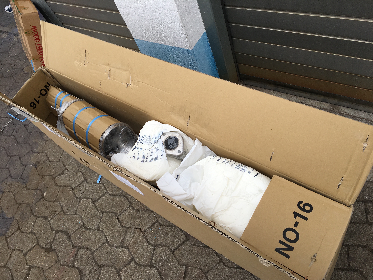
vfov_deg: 48.2
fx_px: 312
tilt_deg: -53.8
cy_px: 140
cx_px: 186
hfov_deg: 61.7
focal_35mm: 29
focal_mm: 4.15
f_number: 2.2
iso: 25
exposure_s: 1/534
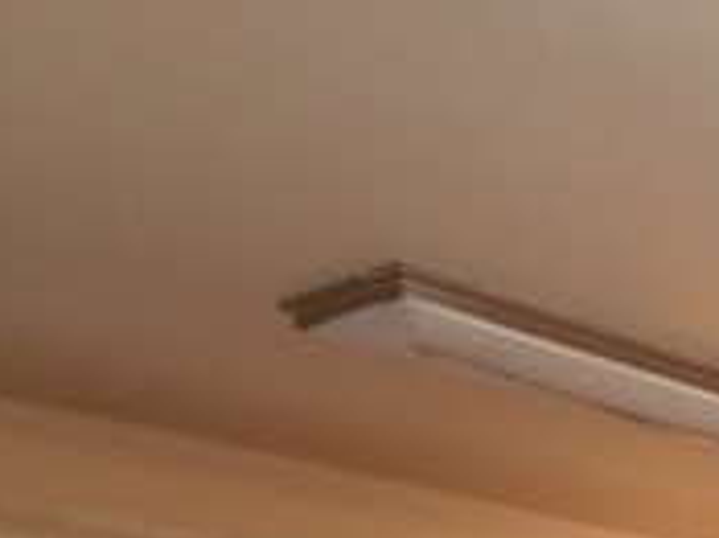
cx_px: 1097
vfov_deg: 14.9
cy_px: 916
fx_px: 1827
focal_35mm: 88
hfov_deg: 19.3
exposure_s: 1/15
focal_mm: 4.2
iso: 125
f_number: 3
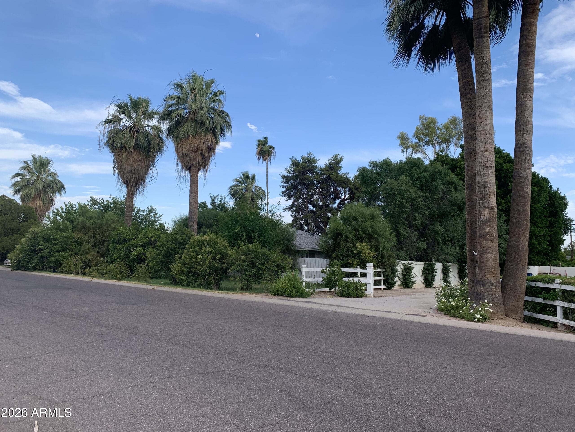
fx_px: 432
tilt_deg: +4.4
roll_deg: -2.0
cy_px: 216
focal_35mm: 26
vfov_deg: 53.1
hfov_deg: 67.3
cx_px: 288
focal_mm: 4.25
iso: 25
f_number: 1.8
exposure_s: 1/864
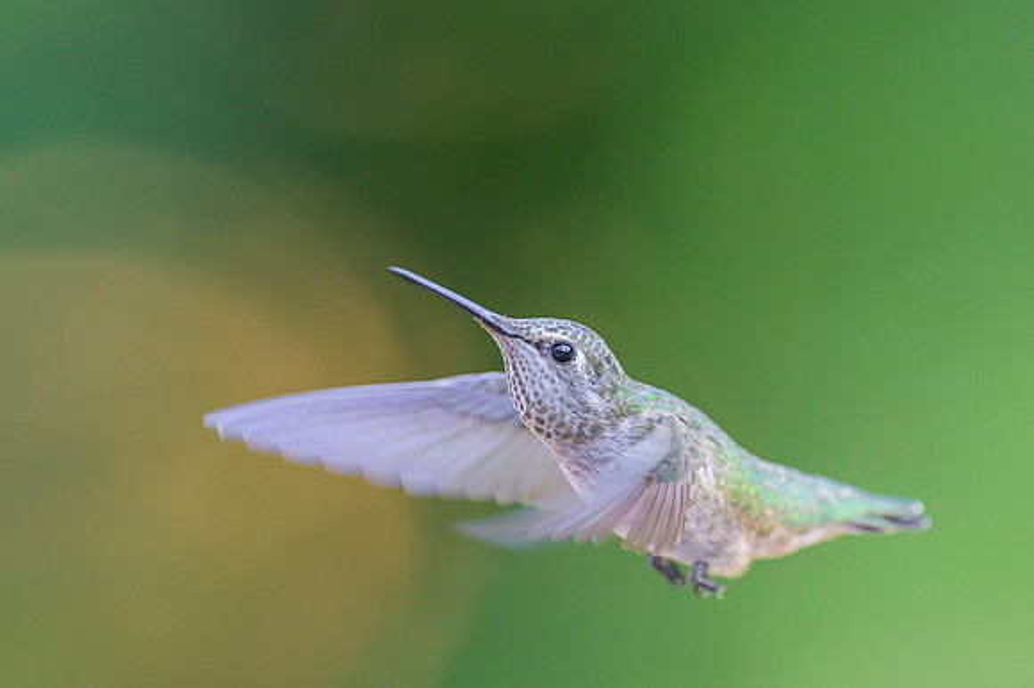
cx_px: 517
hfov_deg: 3.0
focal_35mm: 680
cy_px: 411
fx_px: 19510
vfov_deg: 2.0
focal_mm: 400
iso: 1250
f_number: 2.8
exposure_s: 1/800
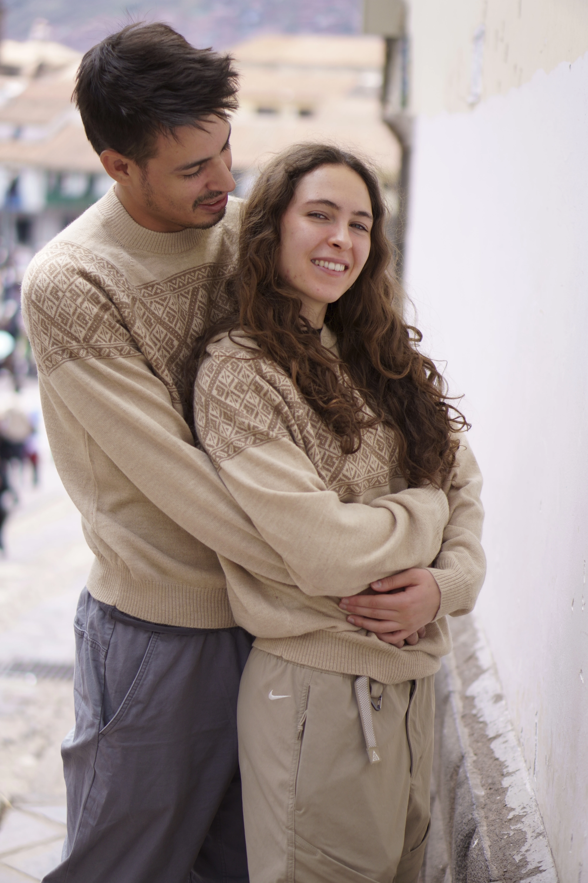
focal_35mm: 75
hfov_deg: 18.2
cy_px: 442
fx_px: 1837
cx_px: 294
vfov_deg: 27.0
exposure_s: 1/2000
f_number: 1.8
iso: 125
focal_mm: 50
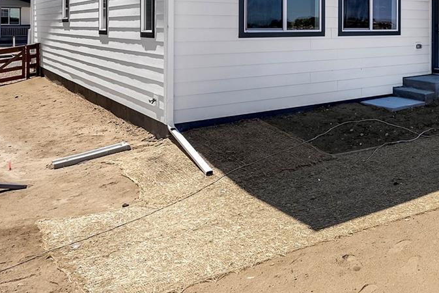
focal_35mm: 38
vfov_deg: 33.1
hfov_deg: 44.7
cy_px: 25
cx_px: 418
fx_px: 463
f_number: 8
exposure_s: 1/320
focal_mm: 16
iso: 200
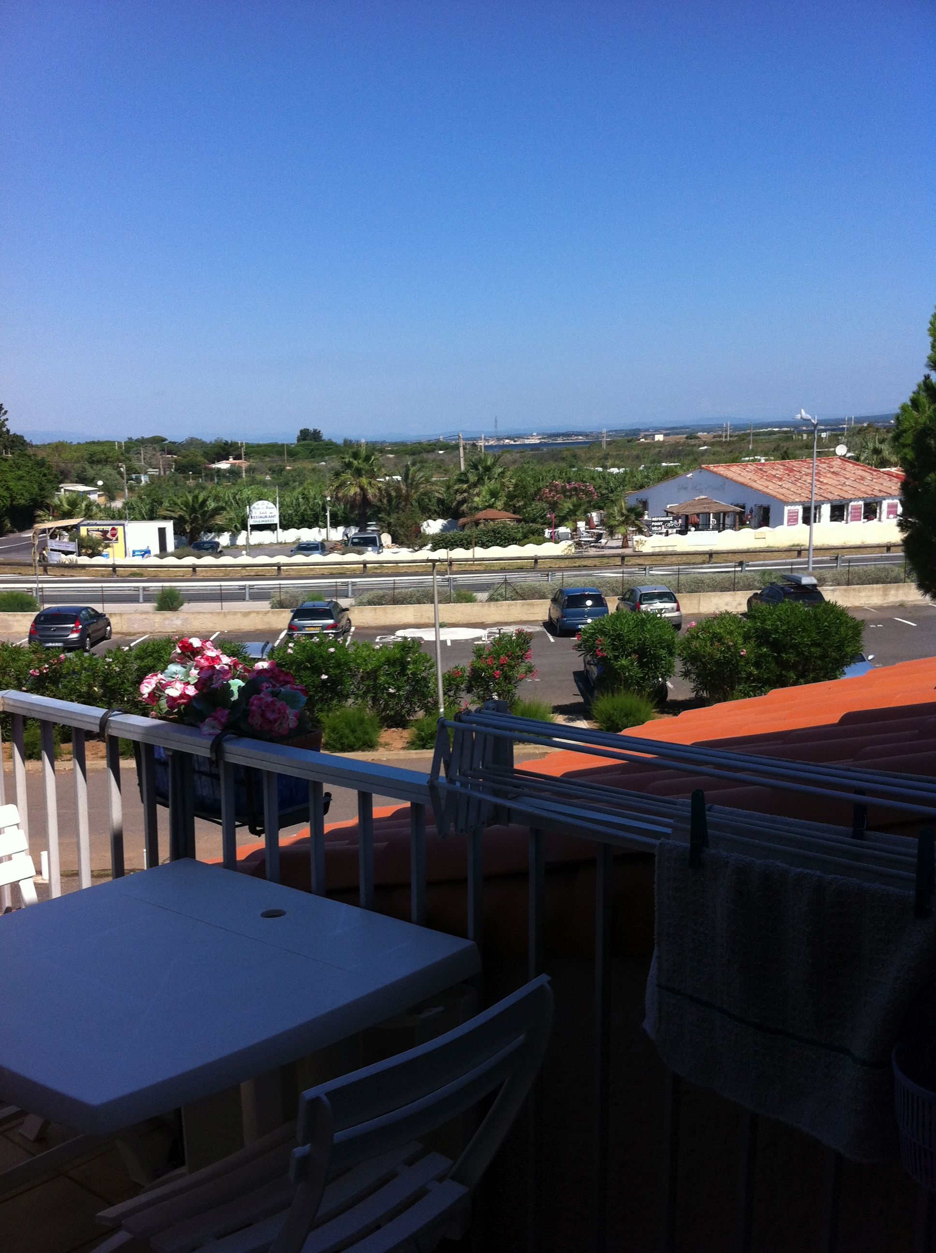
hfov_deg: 40.6
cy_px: 626
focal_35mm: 35
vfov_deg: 52.7
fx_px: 1265
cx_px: 468
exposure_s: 1/1371
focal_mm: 3.85
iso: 80
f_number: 2.8
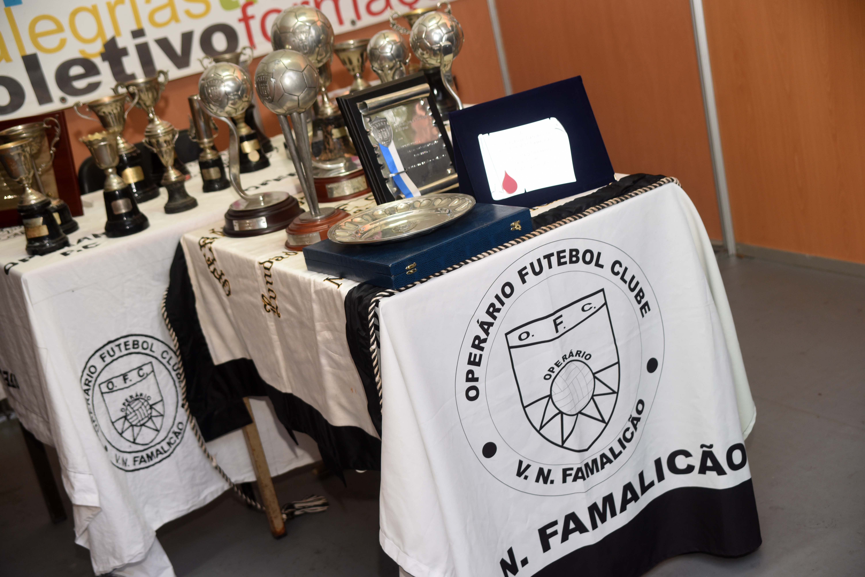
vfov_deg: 23.4
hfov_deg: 34.5
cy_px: 288
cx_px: 432
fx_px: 1394
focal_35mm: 58
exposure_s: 1/50
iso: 800
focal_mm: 58
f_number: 6.3
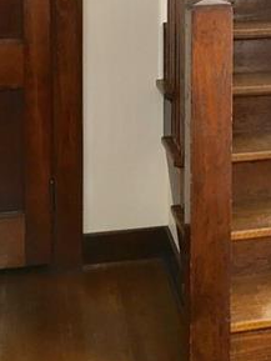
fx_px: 803
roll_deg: -1.3
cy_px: -6
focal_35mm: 77
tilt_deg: -6.1
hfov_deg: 18.6
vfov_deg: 24.1
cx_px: 277
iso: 80
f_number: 2.2
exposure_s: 1/30
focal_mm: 4.15
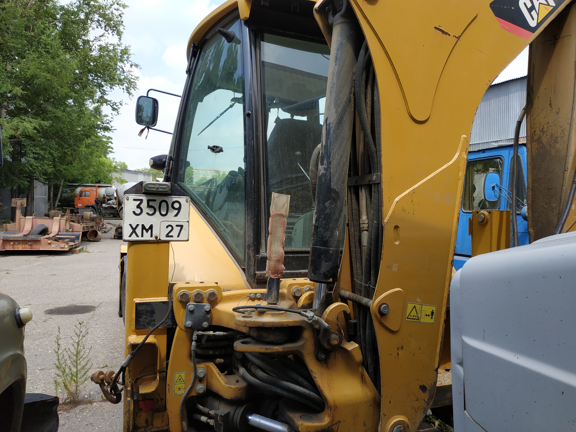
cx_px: 288
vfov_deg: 56.8
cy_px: 216
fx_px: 399
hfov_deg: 71.6
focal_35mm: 24
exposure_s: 1/1138
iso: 200
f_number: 1.9
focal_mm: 3.94
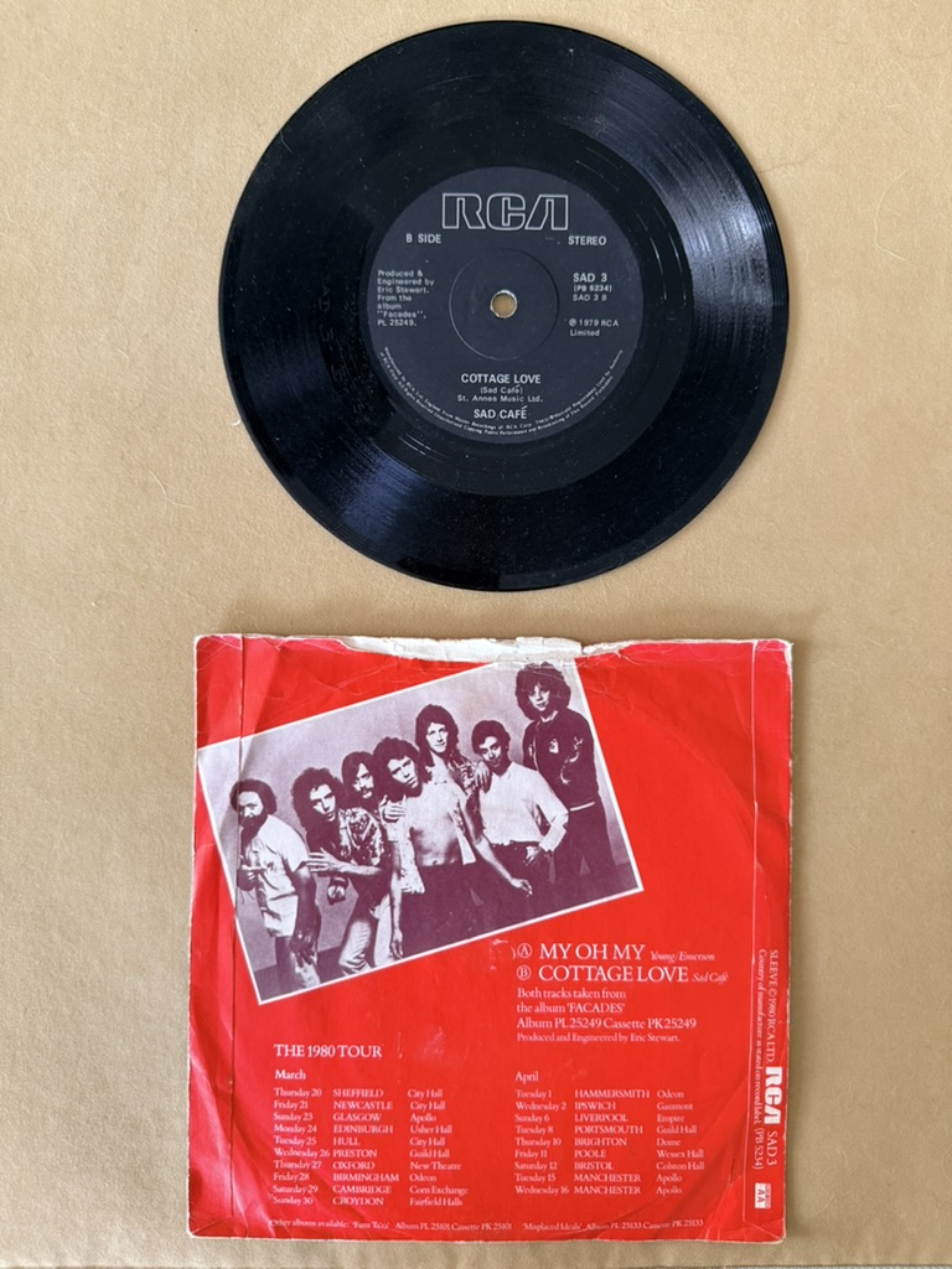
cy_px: 634
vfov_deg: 71.6
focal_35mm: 24
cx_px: 476
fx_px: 880
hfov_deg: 56.8
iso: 250
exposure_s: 1/60
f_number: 1.78
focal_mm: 6.76
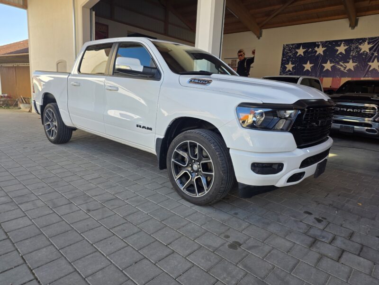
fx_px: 252
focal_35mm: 23
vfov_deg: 58.9
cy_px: 142
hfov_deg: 73.9
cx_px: 190
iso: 32
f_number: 1.7
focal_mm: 6.25
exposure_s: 1/359
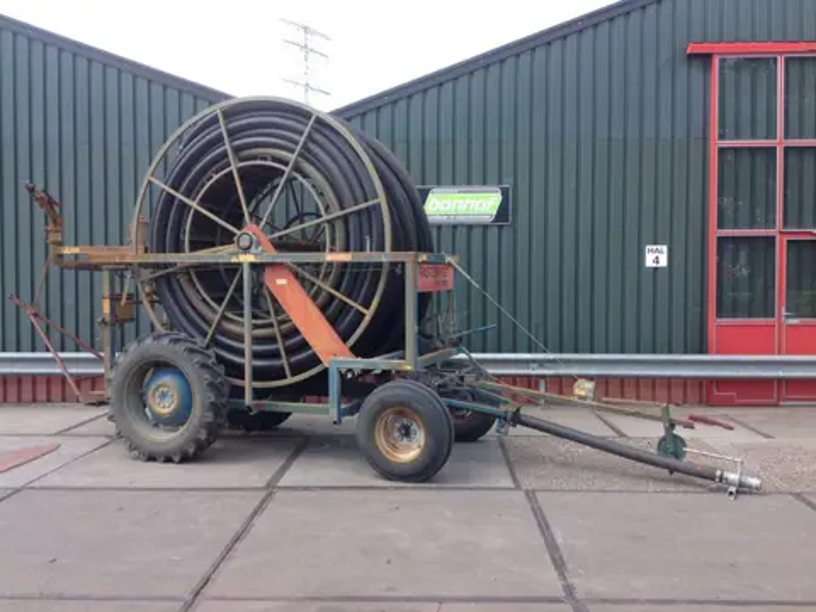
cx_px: 408
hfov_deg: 52.6
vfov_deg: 40.7
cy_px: 306
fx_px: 825
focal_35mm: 35
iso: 50
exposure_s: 1/387
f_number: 2.4
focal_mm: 4.28
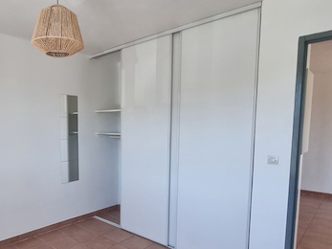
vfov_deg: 56.5
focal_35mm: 24
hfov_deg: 69.4
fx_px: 230
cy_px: 146
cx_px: 108
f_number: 2.2
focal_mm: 2.2
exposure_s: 1/100
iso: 80
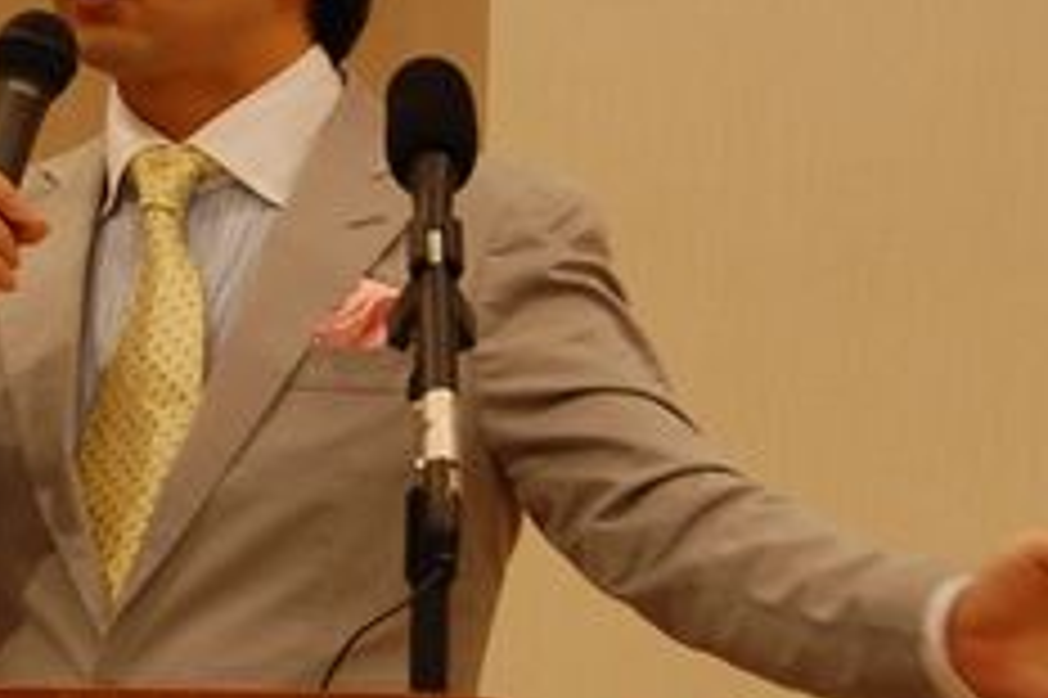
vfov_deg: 4.3
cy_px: 104
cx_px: -157
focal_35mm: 319
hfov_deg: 6.4
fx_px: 9278
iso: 400
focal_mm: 55
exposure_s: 1/50
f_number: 5.6
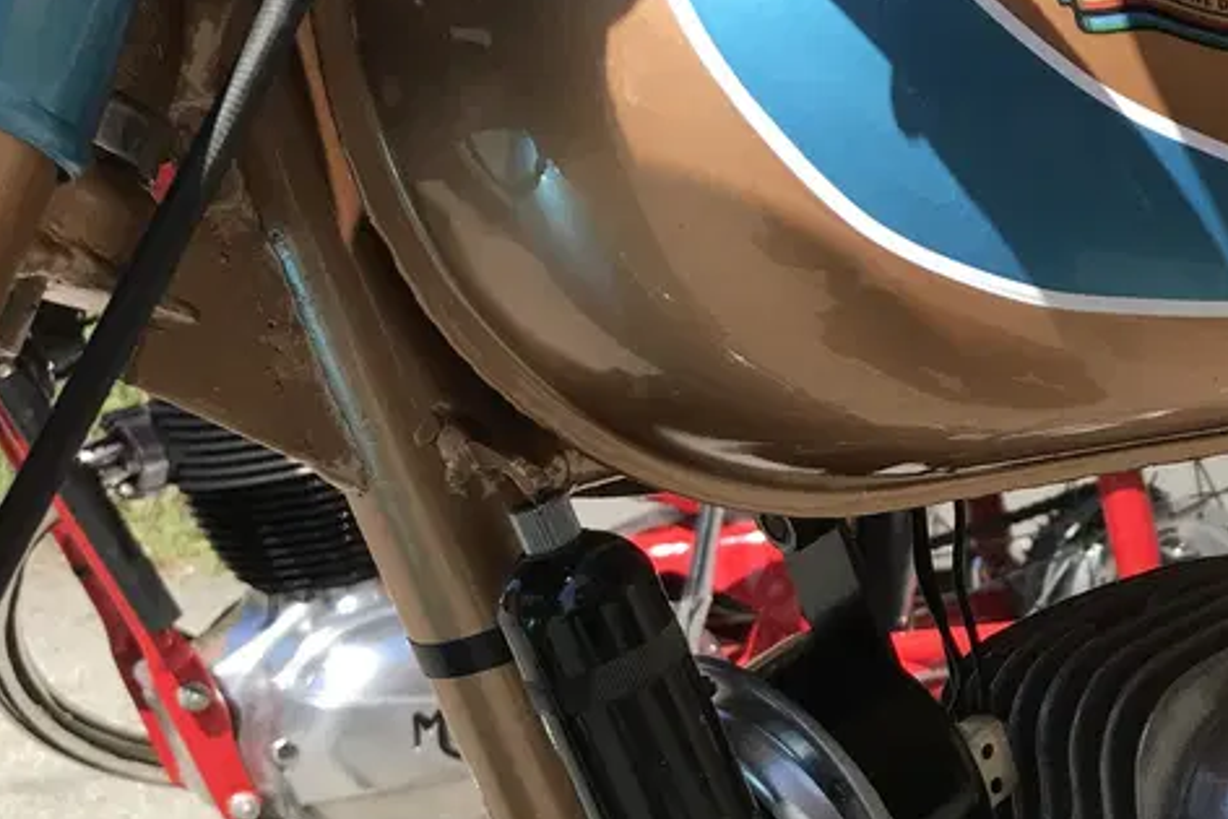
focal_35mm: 74
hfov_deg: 25.1
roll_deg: +0.2
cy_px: 497
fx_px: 2525
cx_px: 1408
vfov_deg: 18.4
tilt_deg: -4.2
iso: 20
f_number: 1.8
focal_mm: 3.99
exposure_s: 1/1168
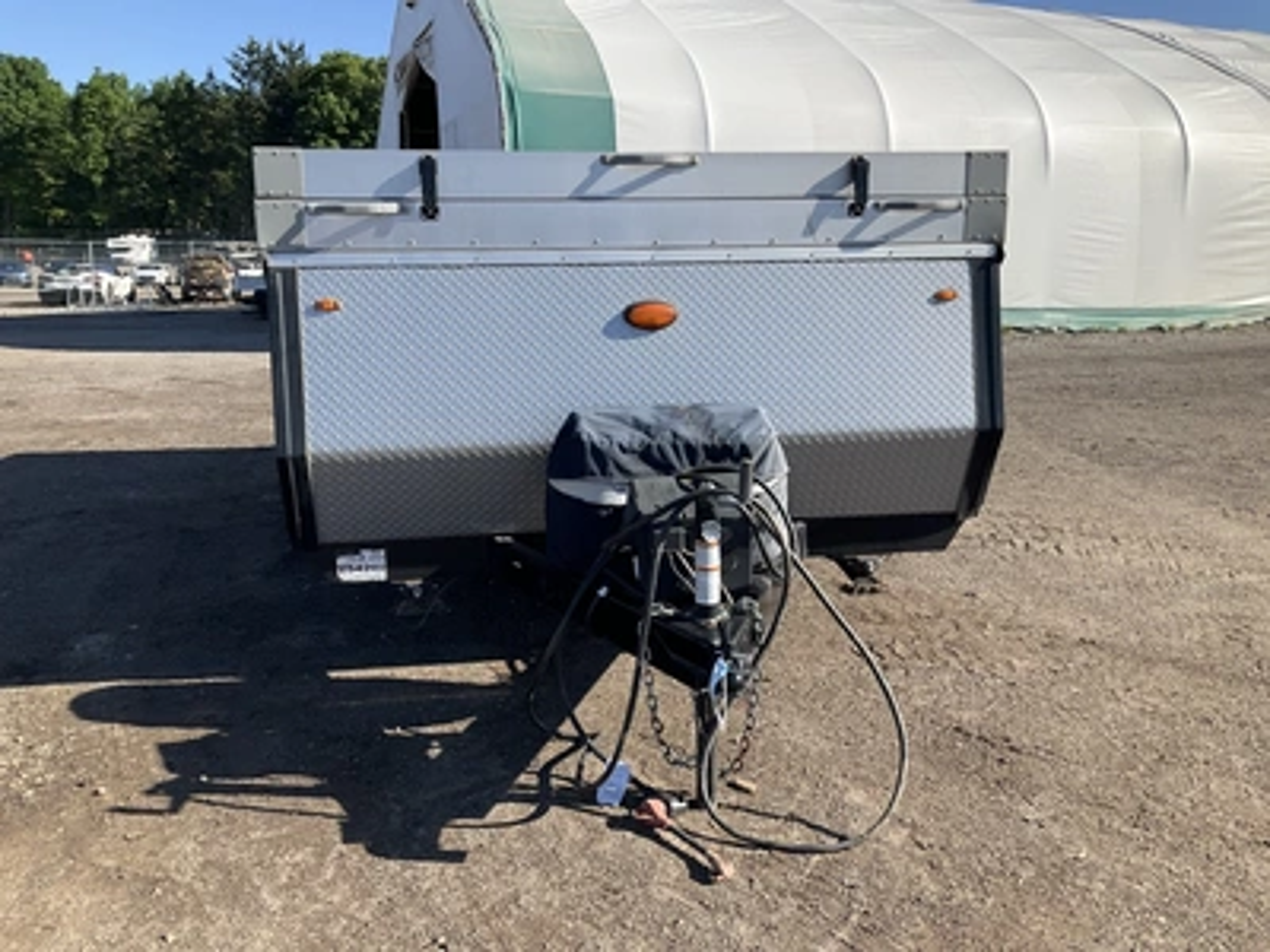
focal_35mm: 29
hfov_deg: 61.7
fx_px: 1064
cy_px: 476
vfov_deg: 48.2
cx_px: 635
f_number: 1.8
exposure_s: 1/1279
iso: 25
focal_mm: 3
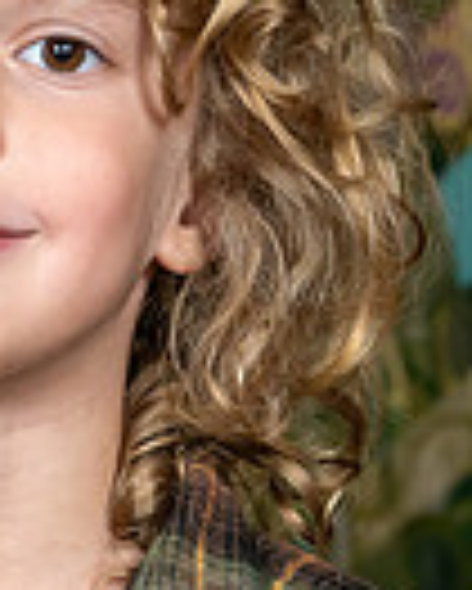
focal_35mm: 383
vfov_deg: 5.0
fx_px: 6680
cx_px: -40
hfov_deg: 4.0
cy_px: 686
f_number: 7.1
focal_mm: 56
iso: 400
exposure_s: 1/200
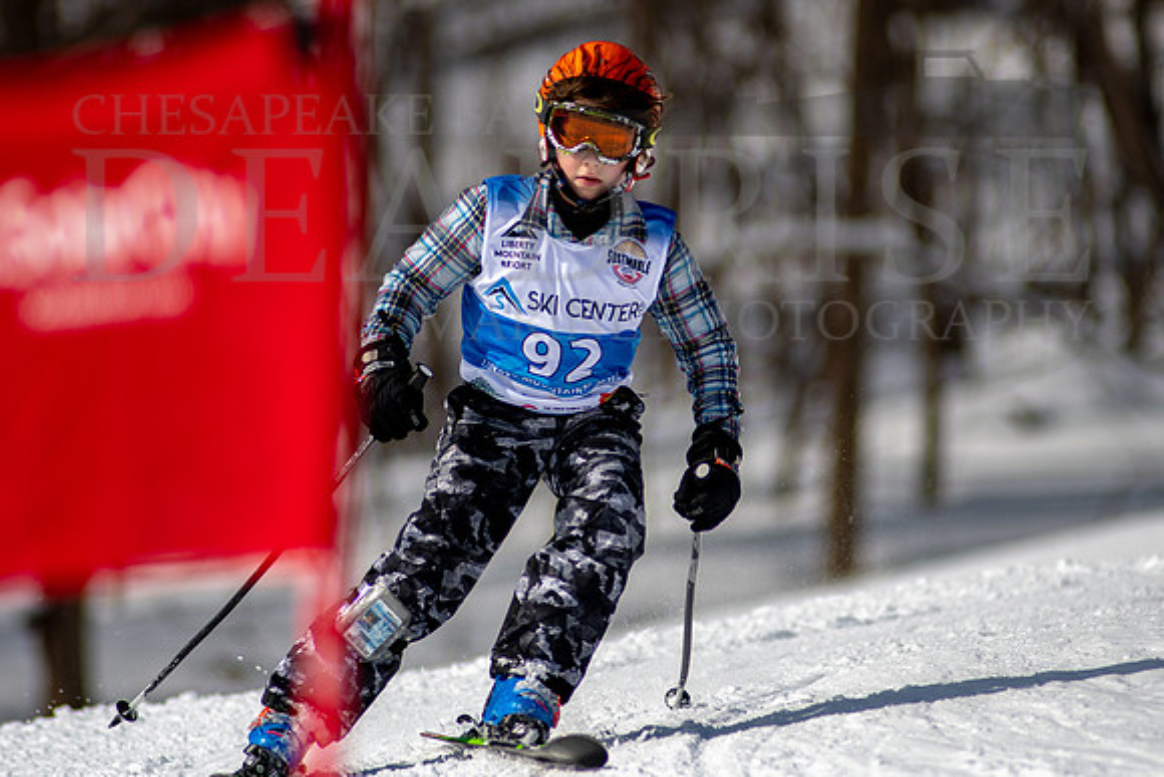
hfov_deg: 4.1
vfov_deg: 2.7
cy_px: 341
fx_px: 16315
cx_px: 652
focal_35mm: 505
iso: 100
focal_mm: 300
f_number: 2.8
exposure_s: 1/6400
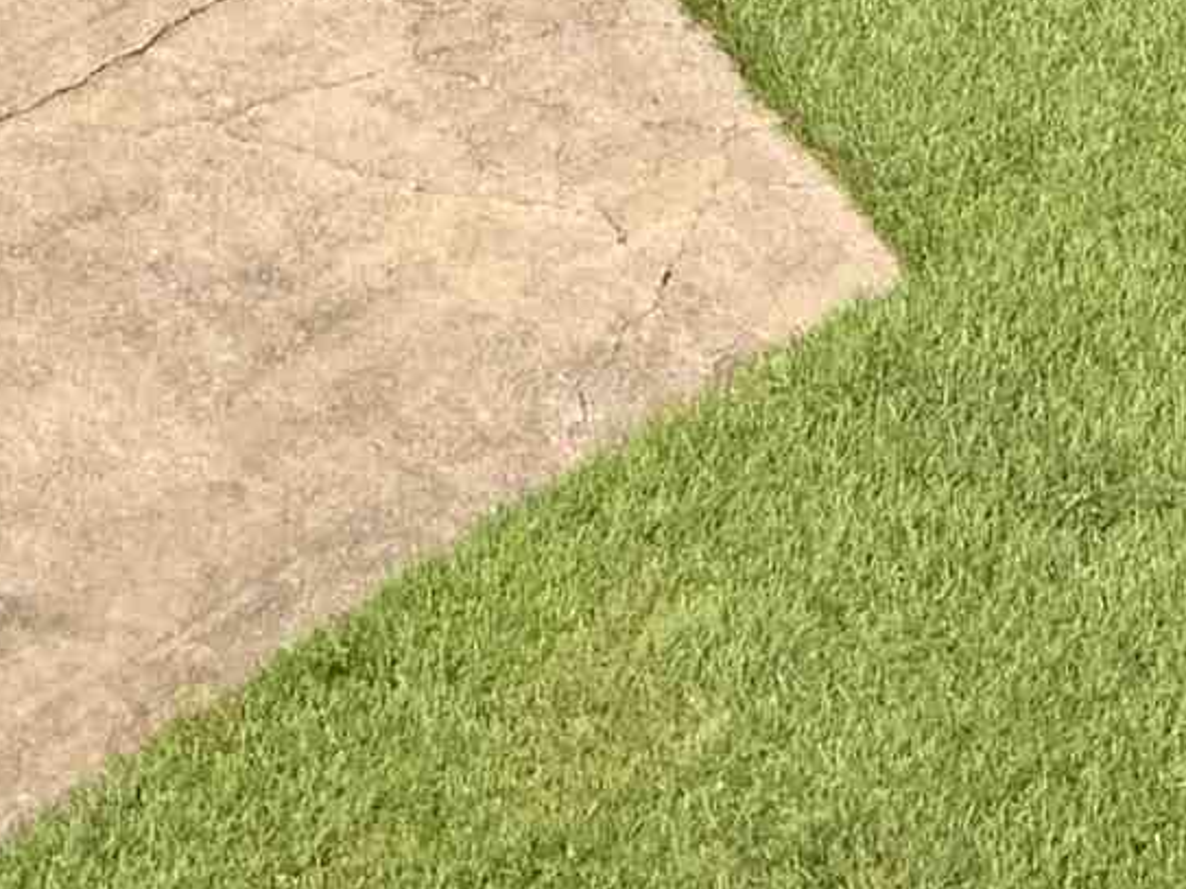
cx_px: 489
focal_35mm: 164
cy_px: -1588
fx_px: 5618
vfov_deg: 8.0
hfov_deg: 12.0
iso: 16
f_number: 1.8
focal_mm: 3
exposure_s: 1/1250
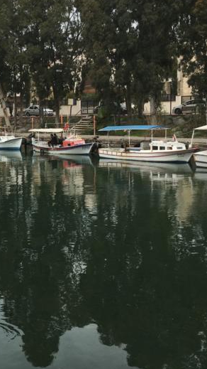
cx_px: -14
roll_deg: -0.2
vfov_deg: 37.1
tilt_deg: -6.1
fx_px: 546
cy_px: 159
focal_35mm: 56
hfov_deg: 20.6
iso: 25
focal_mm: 4.15
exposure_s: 1/1399
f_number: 2.2
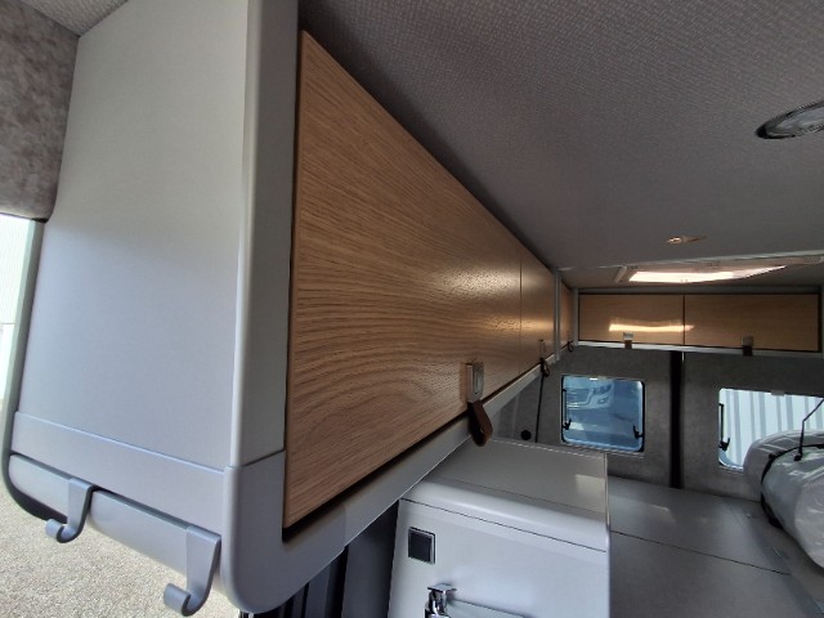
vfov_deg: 78.1
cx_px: 412
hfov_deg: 94.5
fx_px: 381
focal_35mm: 16
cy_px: 309
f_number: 2.2
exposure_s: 1/198
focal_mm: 1.64
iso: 40
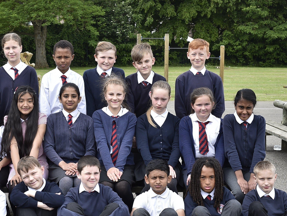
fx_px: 738
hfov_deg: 21.7
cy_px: 141
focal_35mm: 89
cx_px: 51
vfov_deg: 16.6
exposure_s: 1/250
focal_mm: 50
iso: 500
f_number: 11
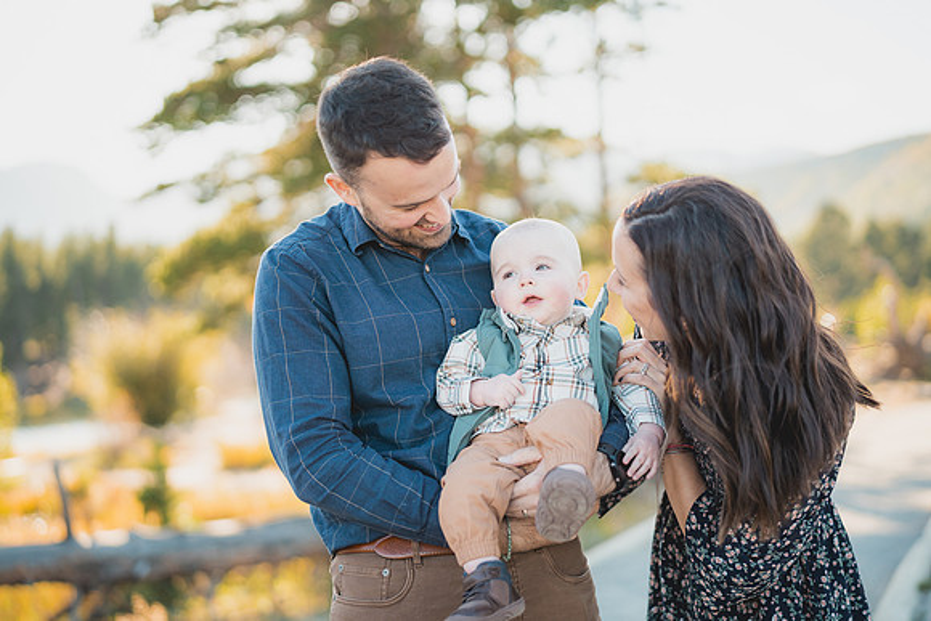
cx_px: 466
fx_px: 1386
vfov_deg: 25.3
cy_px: 310
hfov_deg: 37.1
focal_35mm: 54
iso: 100
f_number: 1.4
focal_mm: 50
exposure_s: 1/1250
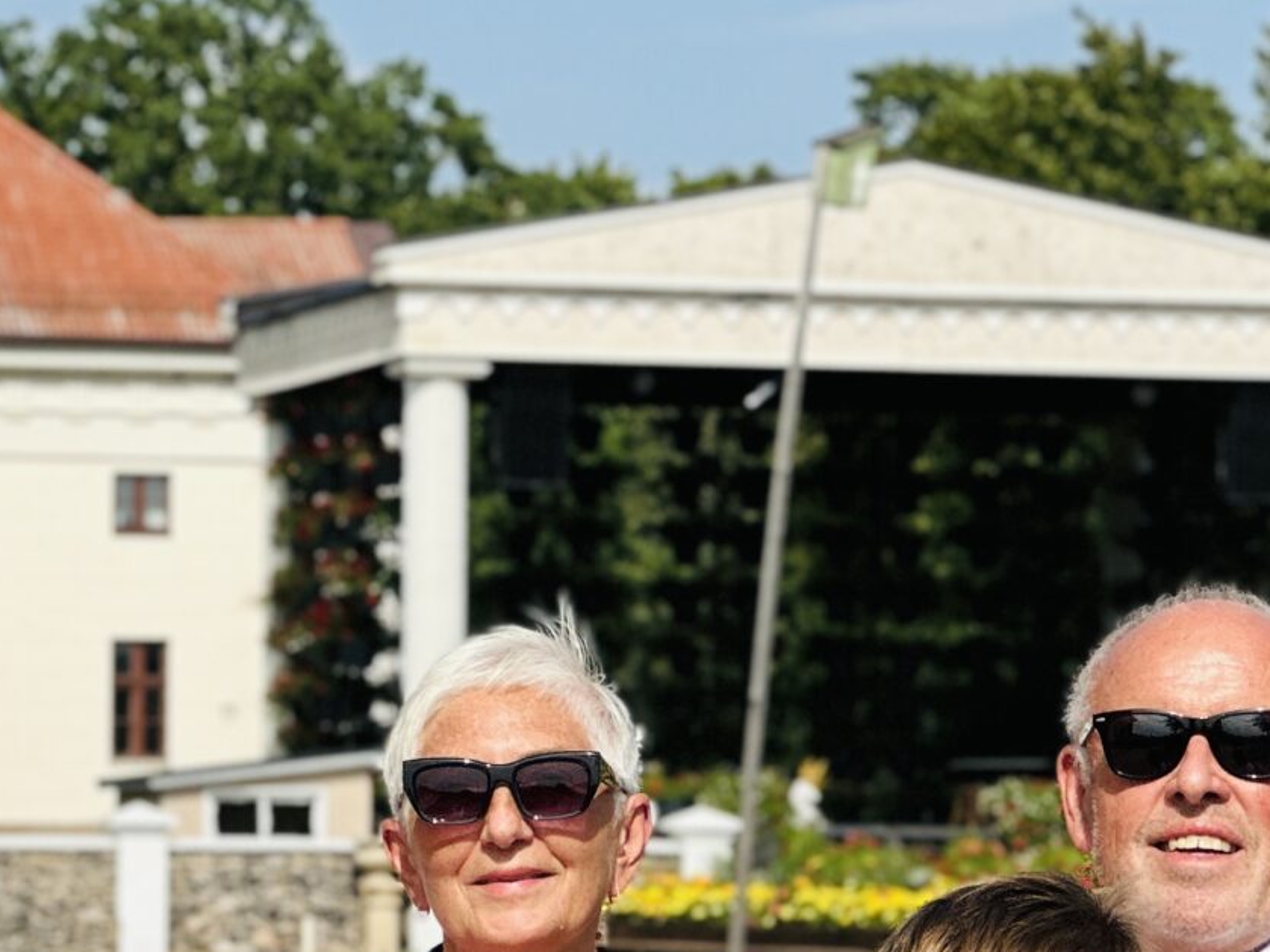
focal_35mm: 235
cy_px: 991
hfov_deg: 8.4
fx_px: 8621
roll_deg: -0.4
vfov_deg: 6.3
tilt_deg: +0.5
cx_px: 425
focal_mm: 9
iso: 32
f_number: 2.8
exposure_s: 1/1248
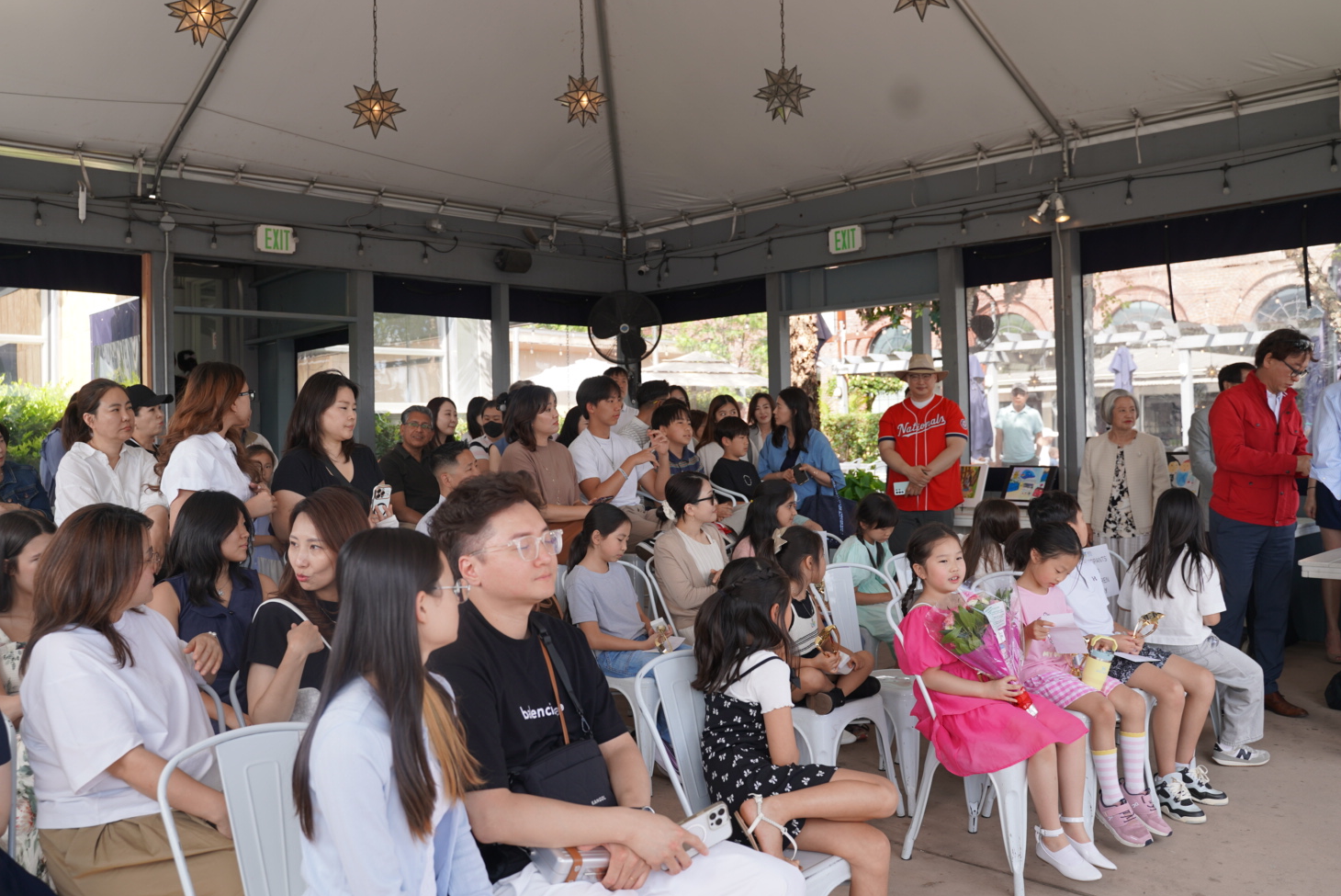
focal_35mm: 31
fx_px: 1155
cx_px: 625
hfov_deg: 60.2
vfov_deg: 42.4
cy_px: 440
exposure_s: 1/160
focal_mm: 28
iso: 100
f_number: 4
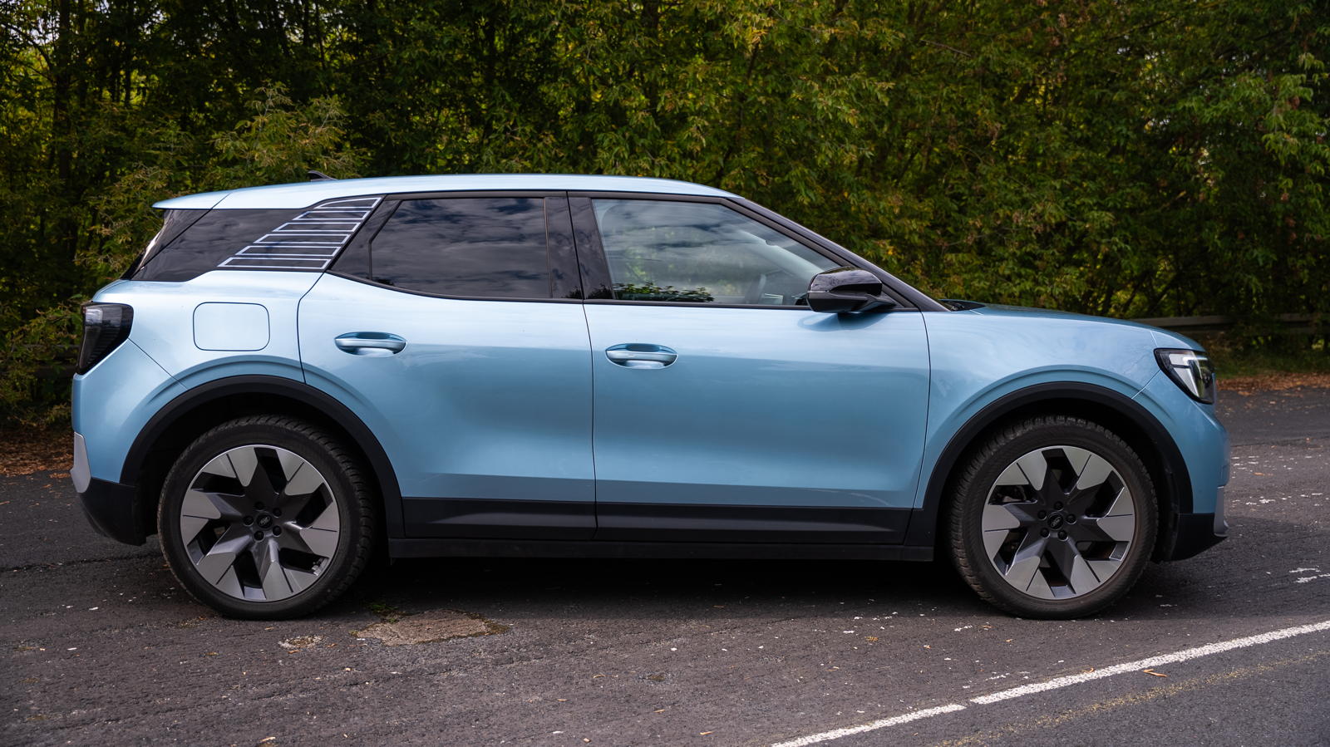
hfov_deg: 56.8
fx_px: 1229
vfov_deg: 33.8
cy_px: 374
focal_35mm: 35
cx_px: 665
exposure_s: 1/200
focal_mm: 33.1
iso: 160
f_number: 2.8
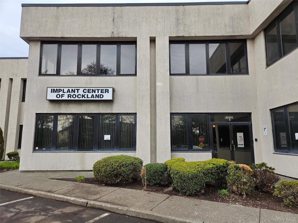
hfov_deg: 73.9
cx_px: 149
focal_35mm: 23
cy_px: 112
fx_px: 198
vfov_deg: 58.9
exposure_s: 1/719
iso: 40
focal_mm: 5.4
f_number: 1.8
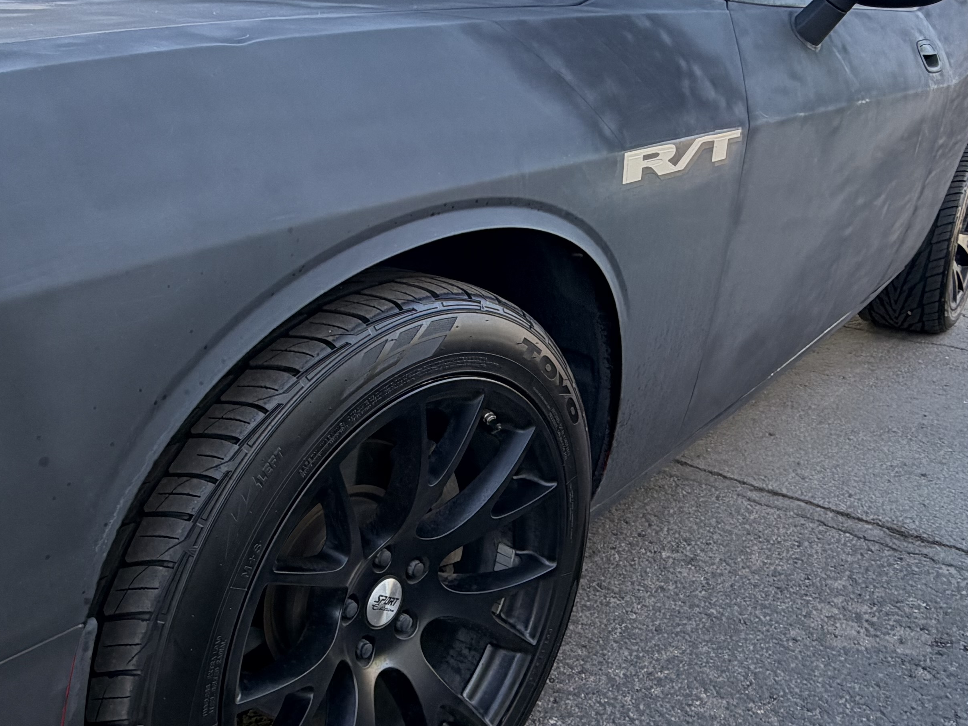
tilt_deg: -24.1
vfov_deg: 42.7
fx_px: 923
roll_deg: -0.6
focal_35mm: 33
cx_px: 458
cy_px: 437
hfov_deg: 55.3
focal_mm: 2.22
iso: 50
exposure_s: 1/144
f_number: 2.2
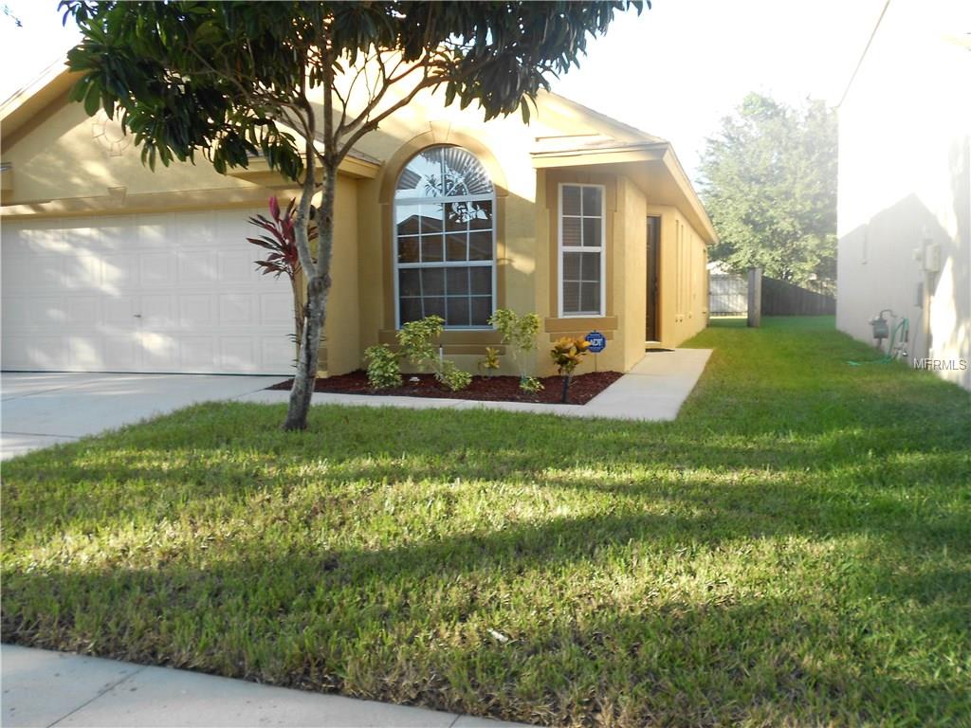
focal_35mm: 29
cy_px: 364
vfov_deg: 48.2
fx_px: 813
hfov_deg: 61.7
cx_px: 486
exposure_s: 1/100
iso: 80
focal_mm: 5.1
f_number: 3.4
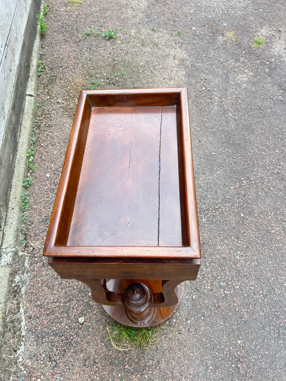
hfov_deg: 53.1
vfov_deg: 67.3
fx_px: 286
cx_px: 143
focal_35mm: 26
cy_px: 190
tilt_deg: -55.5
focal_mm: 5.7
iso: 40
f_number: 1.5
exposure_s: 1/217
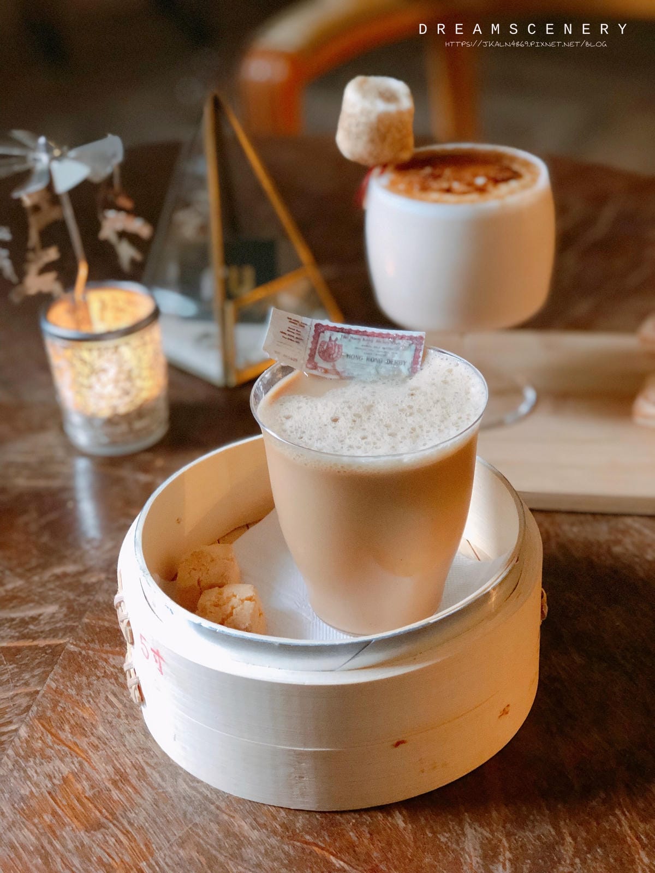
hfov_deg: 25.7
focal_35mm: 57
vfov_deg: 33.8
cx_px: 328
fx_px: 1438
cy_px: 436
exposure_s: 1/30
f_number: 2.8
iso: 640
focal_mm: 6.6
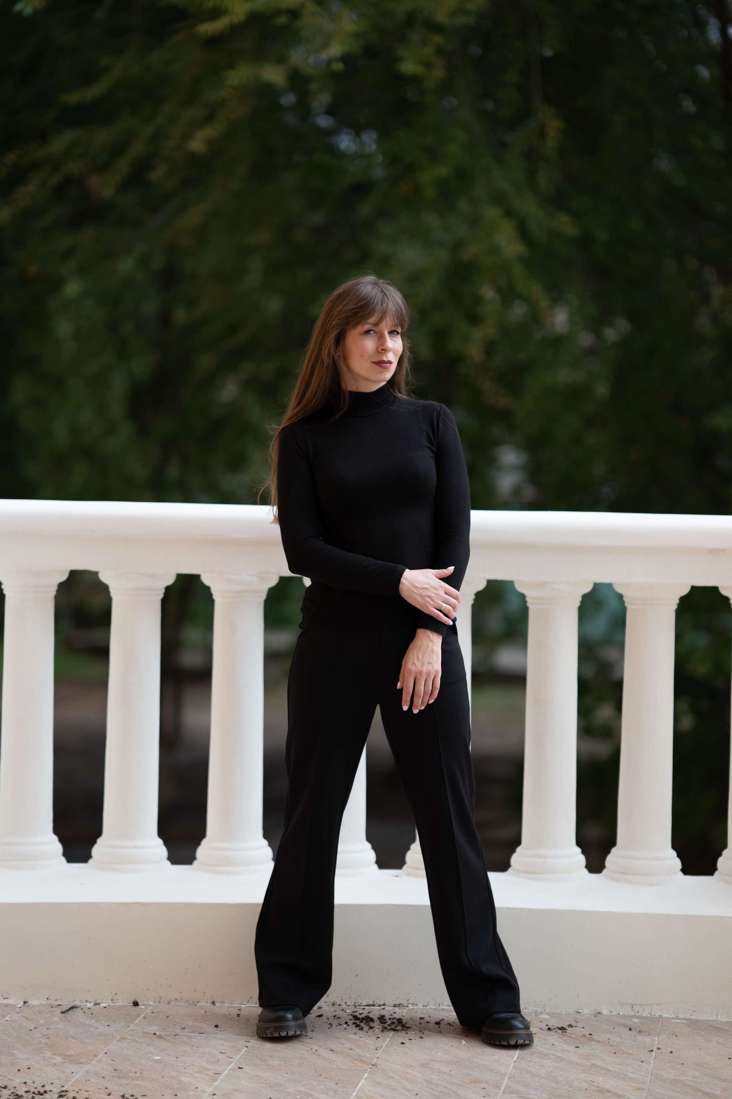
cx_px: 366
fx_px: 2592
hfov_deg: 16.1
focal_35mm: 85
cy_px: 550
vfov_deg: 23.9
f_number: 1.8
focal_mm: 85
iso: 90
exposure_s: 1/2500
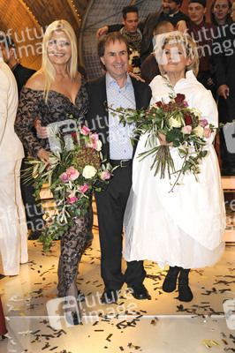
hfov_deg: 28.0
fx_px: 471
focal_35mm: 48
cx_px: 118
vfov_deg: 41.1
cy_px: 176
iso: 640
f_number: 5.6
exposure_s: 1/125
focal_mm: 48
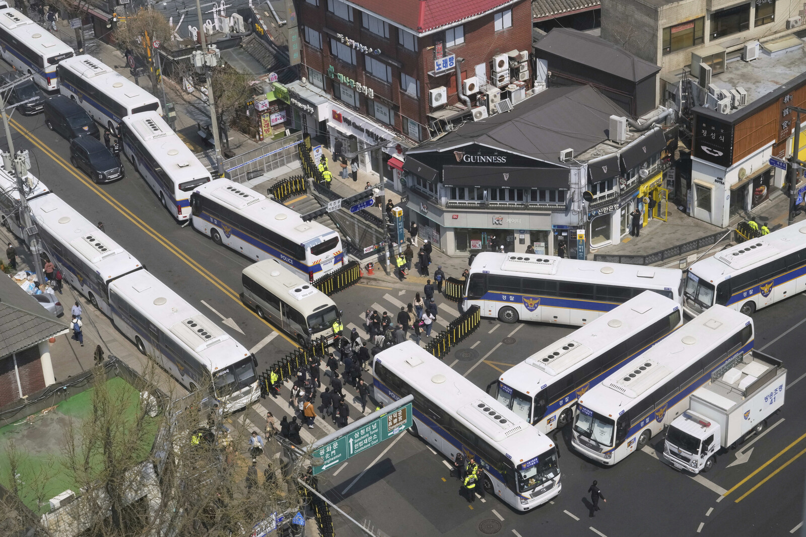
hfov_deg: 30.1
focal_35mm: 67
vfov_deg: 20.3
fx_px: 1500
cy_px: 268
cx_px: 403
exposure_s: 1/500
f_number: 16
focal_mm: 67
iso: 1250
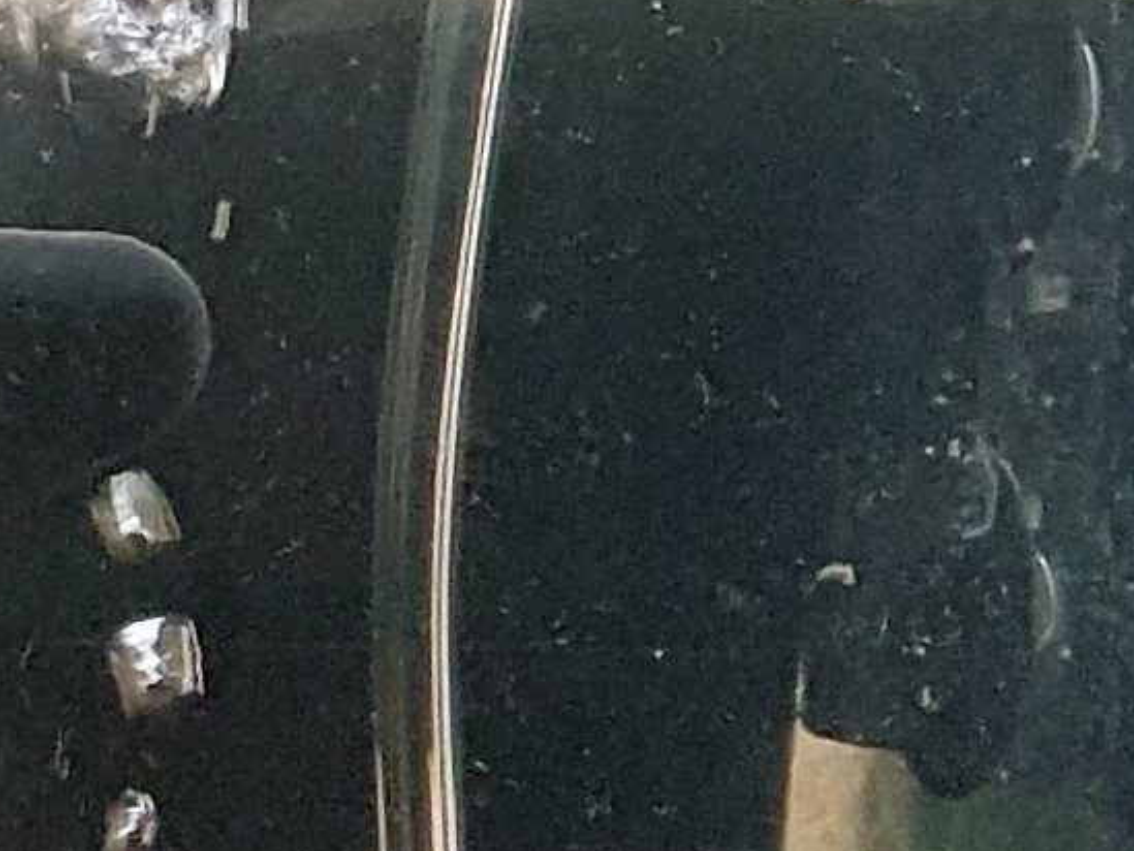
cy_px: 731
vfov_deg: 7.8
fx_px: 6258
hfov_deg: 8.0
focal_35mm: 191
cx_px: -2809
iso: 320
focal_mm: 4.2
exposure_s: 1/100
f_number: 1.7
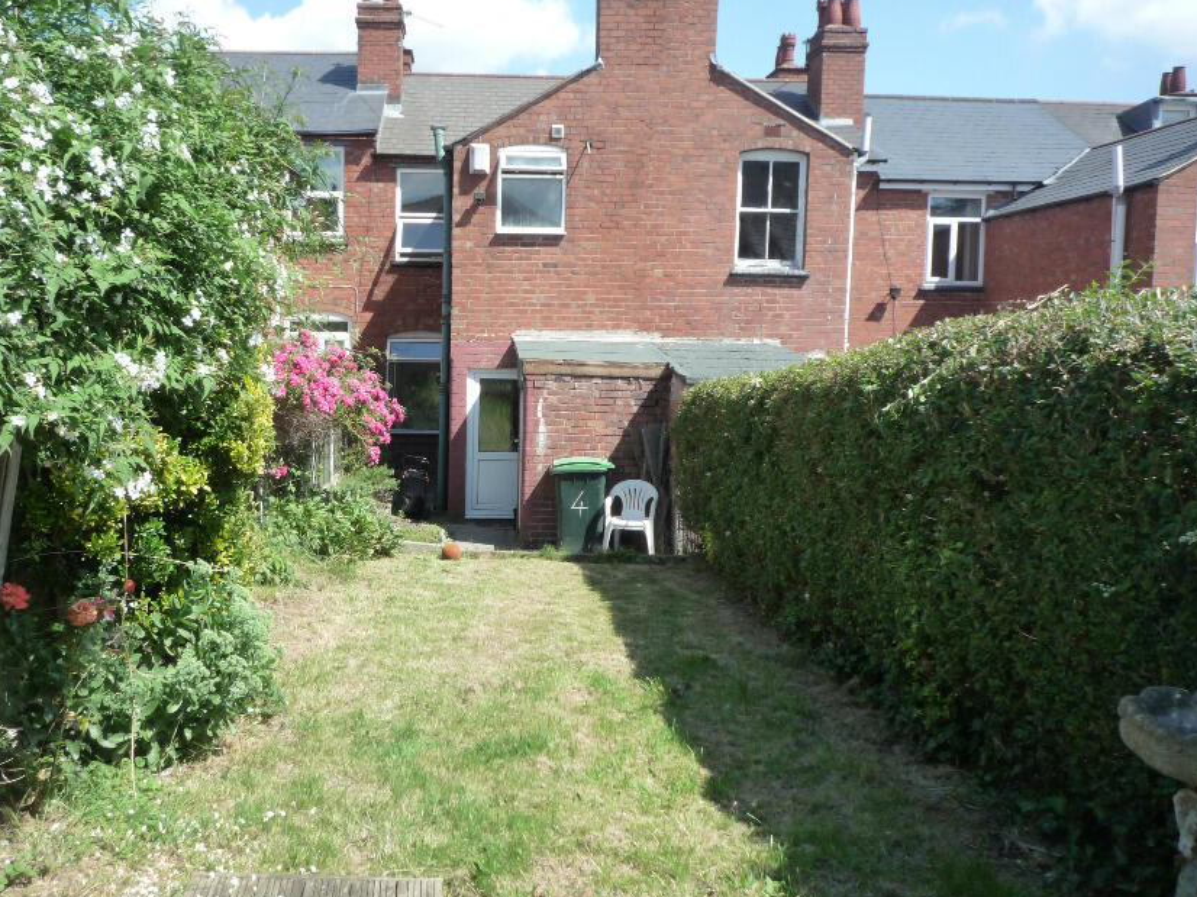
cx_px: 462
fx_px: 1072
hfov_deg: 57.8
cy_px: 441
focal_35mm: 31
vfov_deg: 45.4
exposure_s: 1/500
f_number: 3.5
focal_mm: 4.4
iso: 160
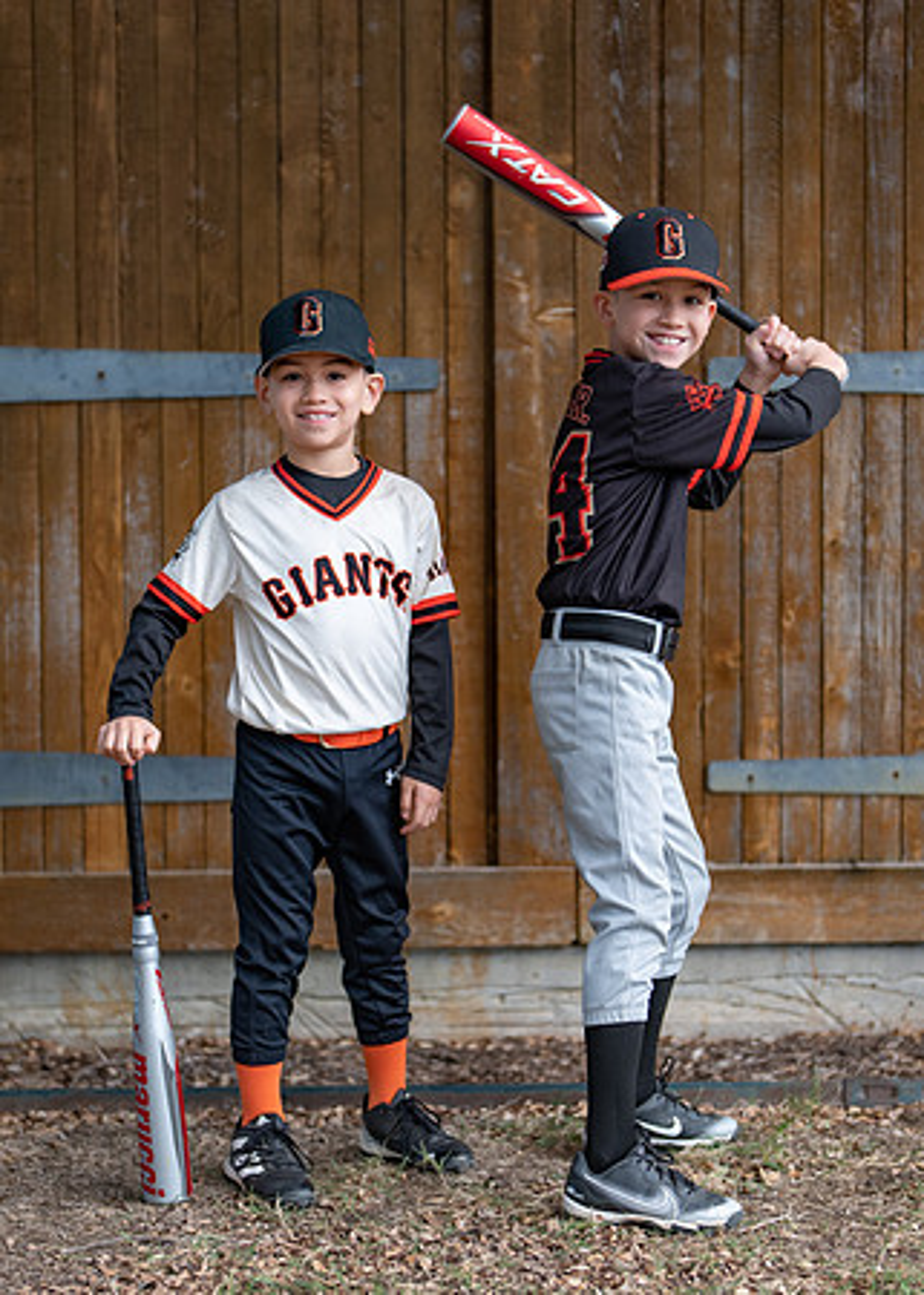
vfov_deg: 24.3
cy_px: 693
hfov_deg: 17.5
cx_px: 496
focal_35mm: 82
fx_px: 3010
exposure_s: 1/320
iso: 100
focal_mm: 50
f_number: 1.2
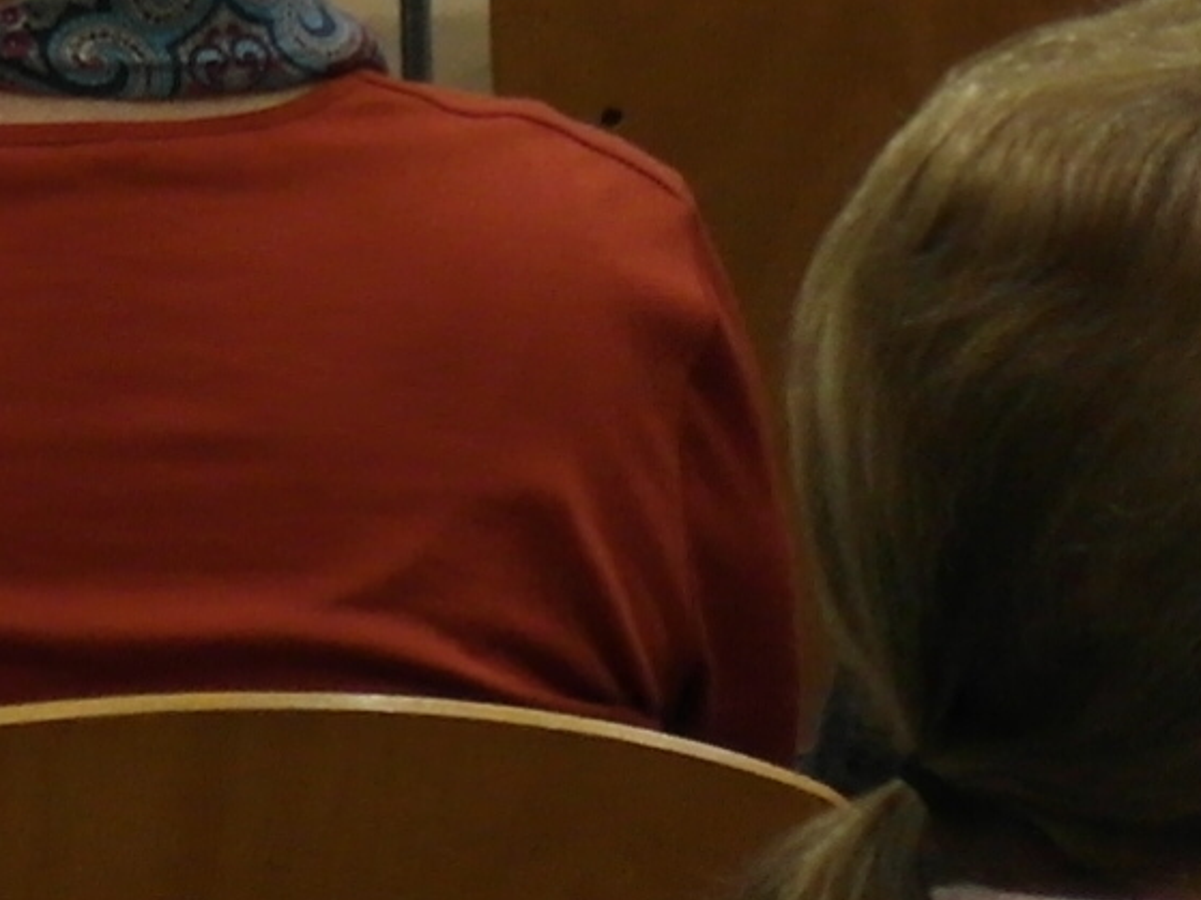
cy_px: -1864
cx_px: 150
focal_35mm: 372
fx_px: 12904
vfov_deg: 3.9
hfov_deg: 5.3
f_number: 2.3
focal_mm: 12.3
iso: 200
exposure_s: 1/30
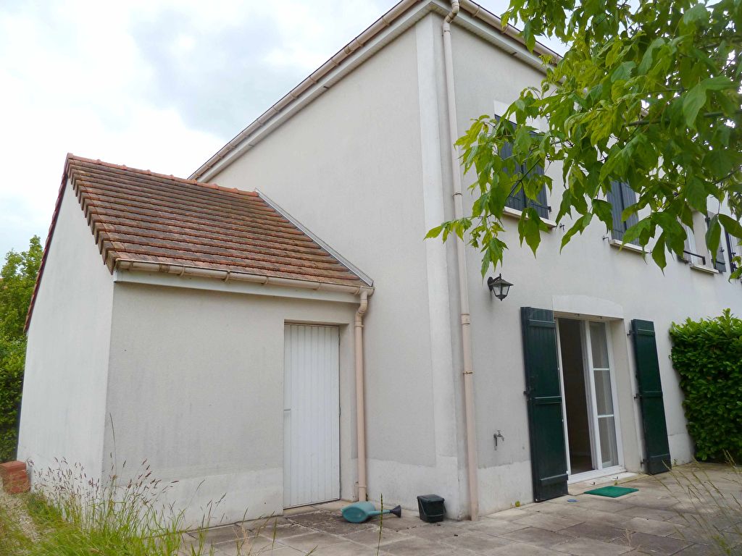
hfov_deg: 69.4
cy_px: 278
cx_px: 371
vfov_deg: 54.9
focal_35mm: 25
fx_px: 536
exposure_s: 1/400
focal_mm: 4.1
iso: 80
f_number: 3.3
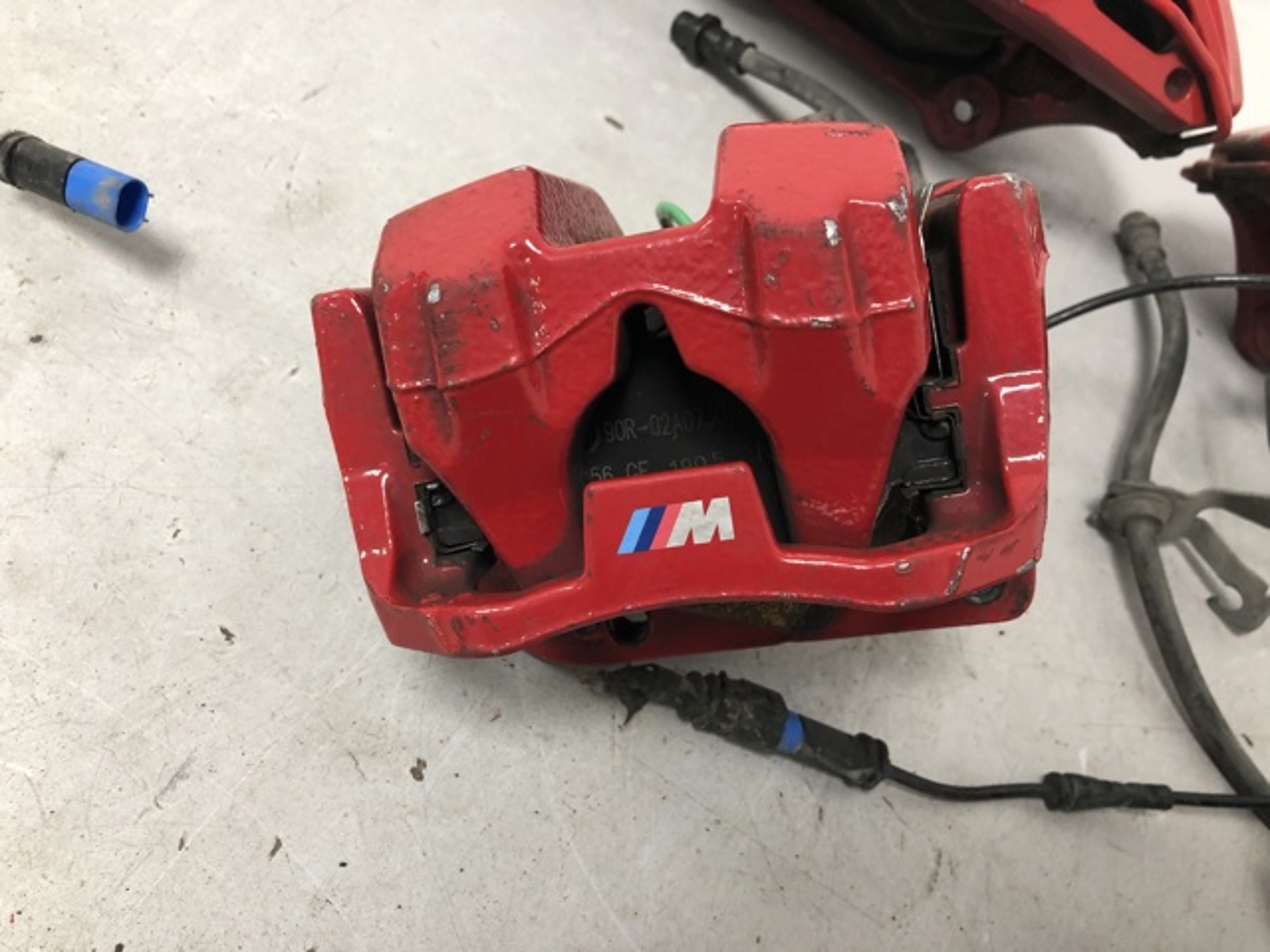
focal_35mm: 28
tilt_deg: -54.1
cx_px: 635
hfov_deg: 63.4
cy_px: 476
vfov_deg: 49.7
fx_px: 1027
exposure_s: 1/17
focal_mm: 4
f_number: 1.8
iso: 40
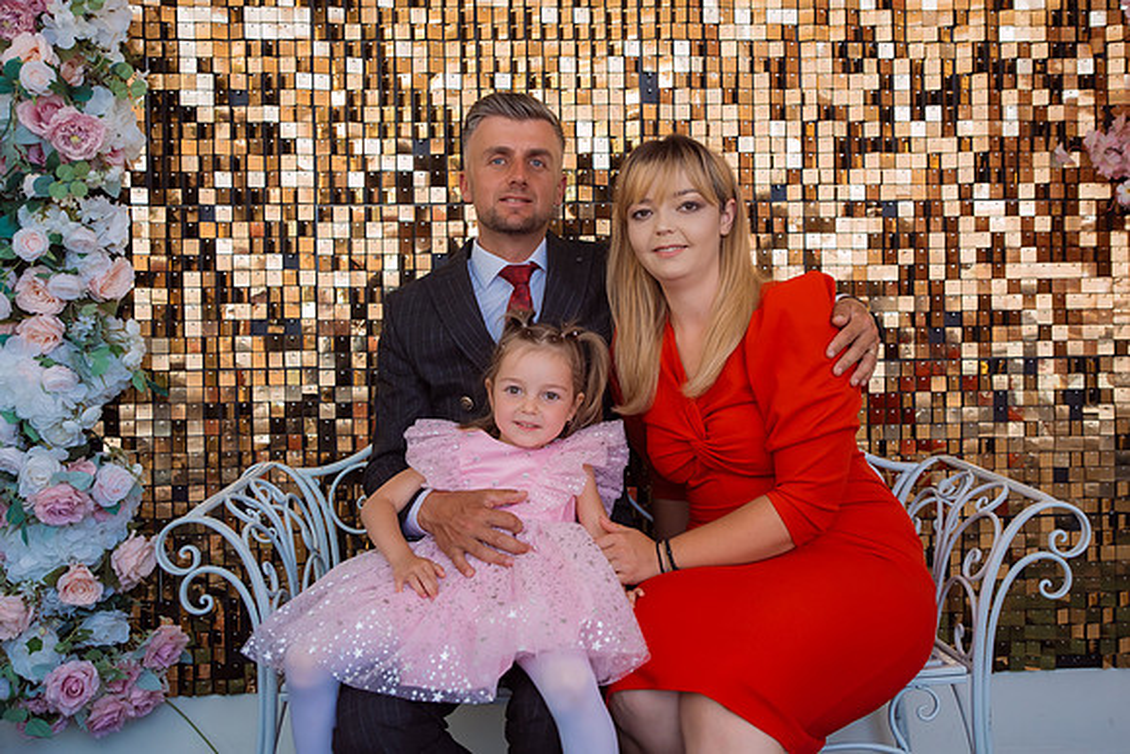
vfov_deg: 34.9
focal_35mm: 38
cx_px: 615
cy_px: 343
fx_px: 1197
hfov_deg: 50.5
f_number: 3.2
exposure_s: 1/250
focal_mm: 35
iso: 640
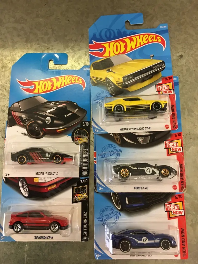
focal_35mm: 29
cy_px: 132
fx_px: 221
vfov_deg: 61.7
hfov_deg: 48.2
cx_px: 99
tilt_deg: -80.2
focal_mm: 4.15
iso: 125
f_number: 2.2
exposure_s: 1/17
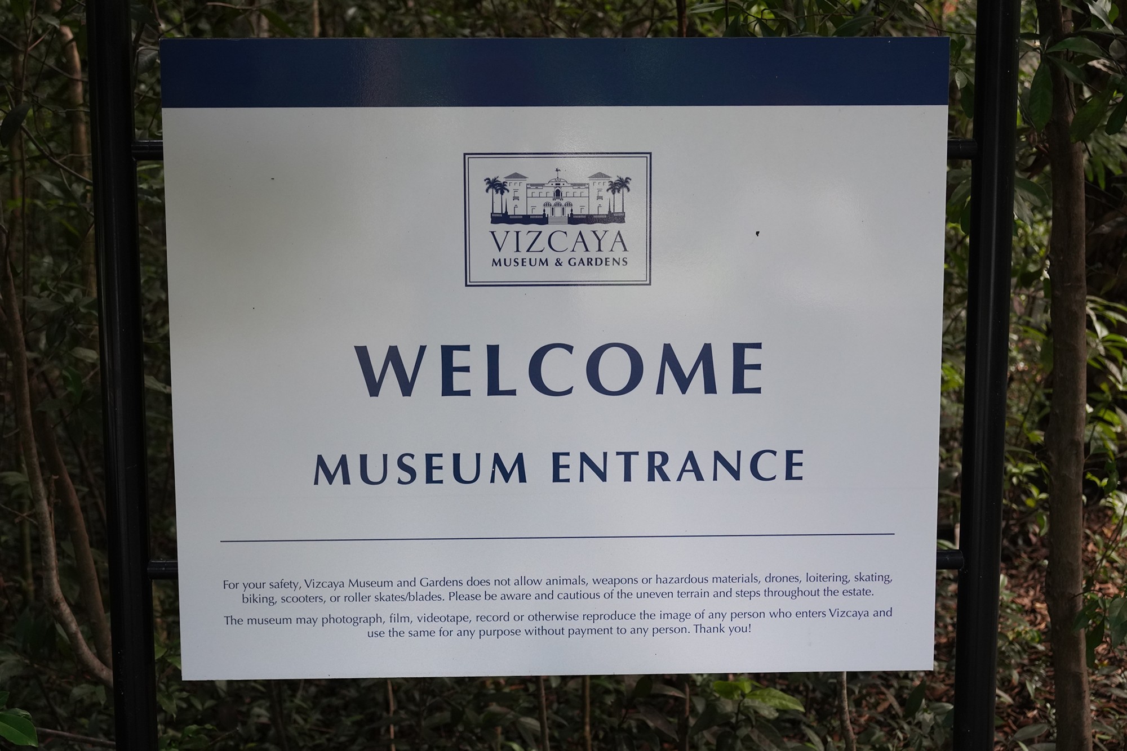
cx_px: 564
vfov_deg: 29.3
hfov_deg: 42.7
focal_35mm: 46
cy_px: 376
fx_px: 1440
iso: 1600
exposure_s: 1/100
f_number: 6.3
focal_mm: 46
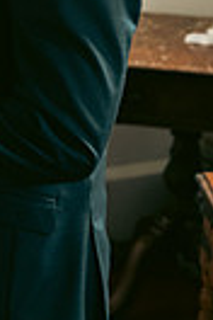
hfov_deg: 8.8
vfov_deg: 13.4
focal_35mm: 150
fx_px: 1331
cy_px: -35
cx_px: -169
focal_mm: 34
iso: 800
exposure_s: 1/160
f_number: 3.5
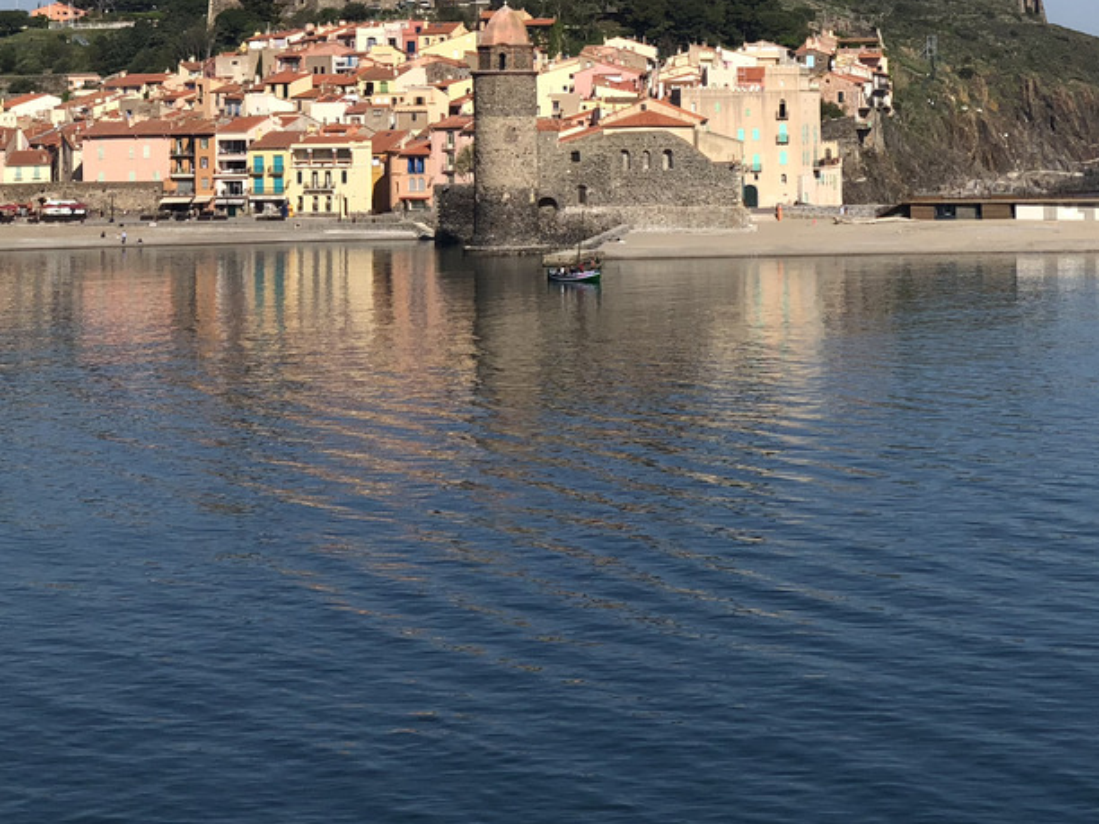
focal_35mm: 102
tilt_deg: +2.2
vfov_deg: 14.3
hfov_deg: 19.0
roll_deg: +1.5
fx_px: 3238
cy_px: 39
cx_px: 948
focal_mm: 6
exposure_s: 1/1548
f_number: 2.4
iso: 16
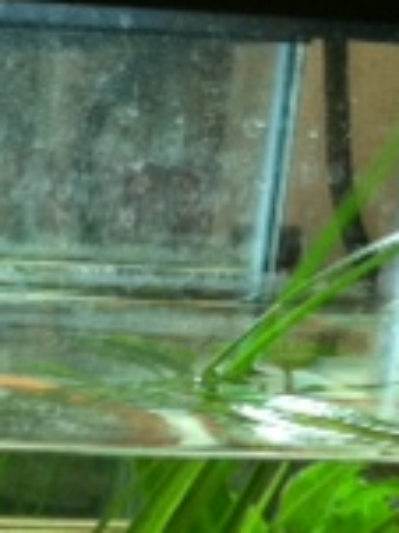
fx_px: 2278
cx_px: -438
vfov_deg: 13.0
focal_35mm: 148
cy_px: 628
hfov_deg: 9.3
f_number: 2.8
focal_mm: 3.85
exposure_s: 1/15
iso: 200
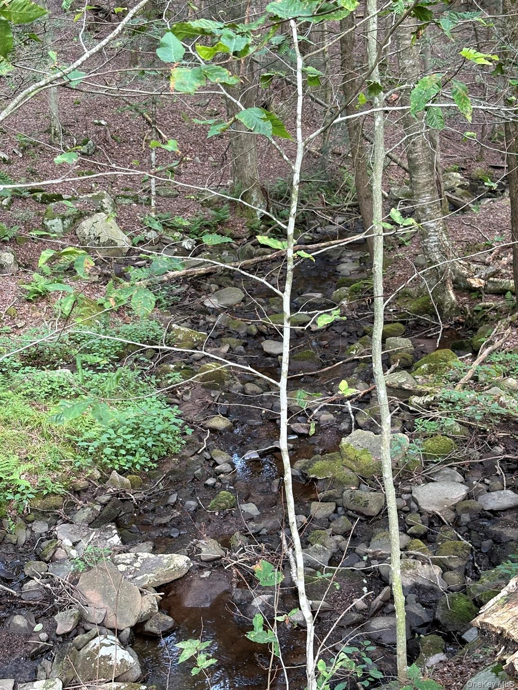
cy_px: 345
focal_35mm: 52
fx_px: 1038
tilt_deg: -19.2
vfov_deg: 36.8
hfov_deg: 28.0
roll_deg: +6.5
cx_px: 259
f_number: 1.6
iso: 160
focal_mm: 5.96
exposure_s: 1/59
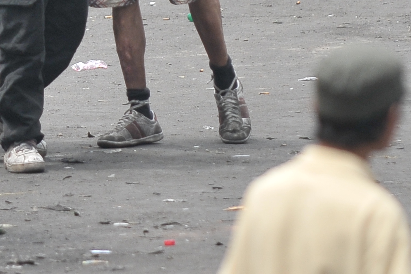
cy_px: -41
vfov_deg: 1.1
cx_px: -7
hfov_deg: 1.6
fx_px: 14509
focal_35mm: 1271
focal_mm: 200
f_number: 2.8
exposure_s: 1/1000
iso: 250
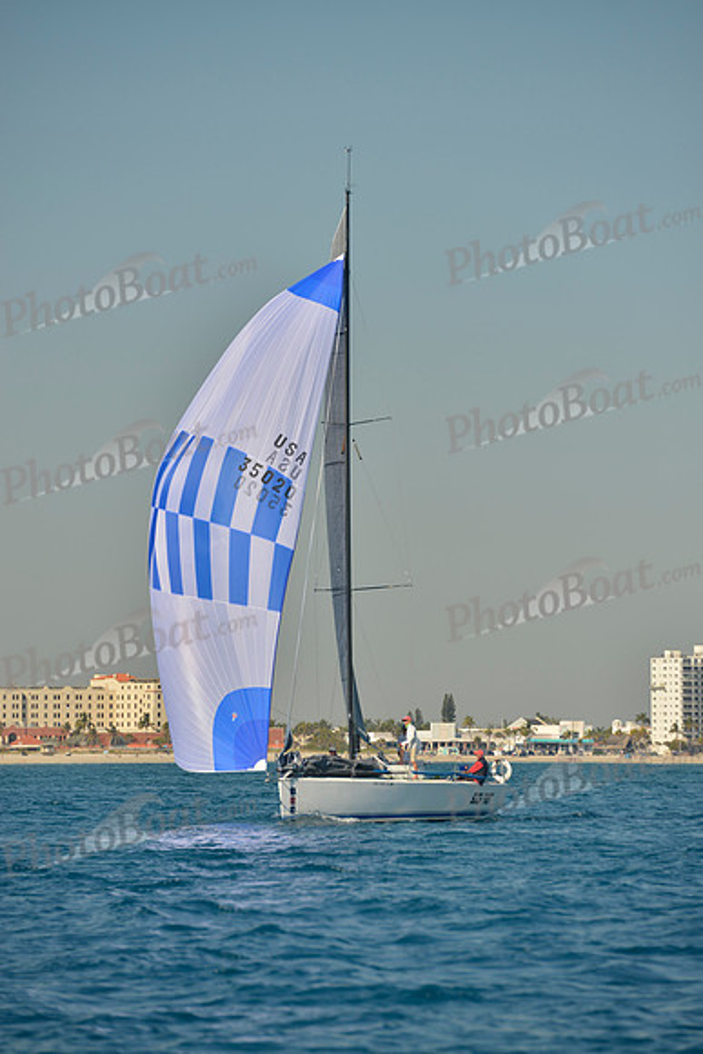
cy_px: 527
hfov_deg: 6.9
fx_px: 5854
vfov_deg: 10.3
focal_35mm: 200
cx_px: 352
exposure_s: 1/640
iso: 200
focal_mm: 200
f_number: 7.1
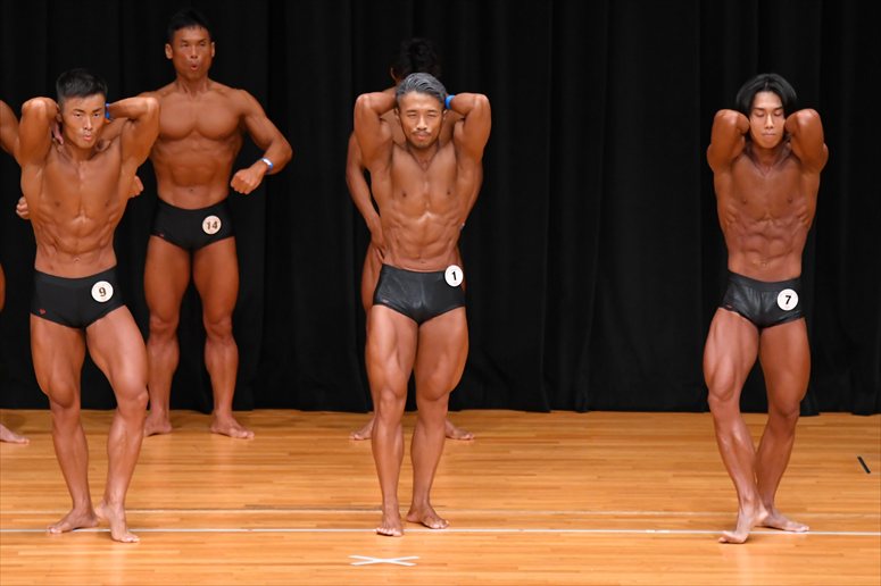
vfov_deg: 5.1
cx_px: 440
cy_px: 293
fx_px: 6604
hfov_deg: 7.6
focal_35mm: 270
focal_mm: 180
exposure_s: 1/400
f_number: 5.6
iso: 4000
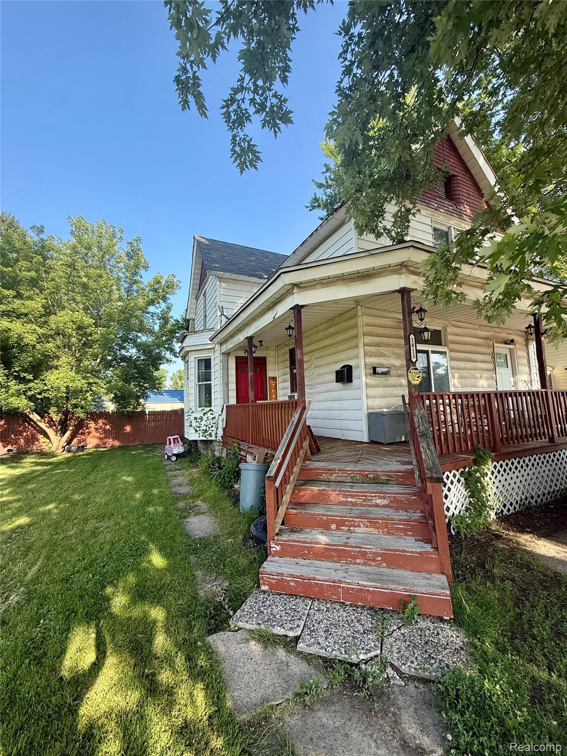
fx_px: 306
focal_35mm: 14
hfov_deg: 85.7
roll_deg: +1.6
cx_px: 284
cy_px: 378
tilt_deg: +7.0
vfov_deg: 102.1
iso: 64
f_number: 2.2
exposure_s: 1/427
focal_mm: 2.22
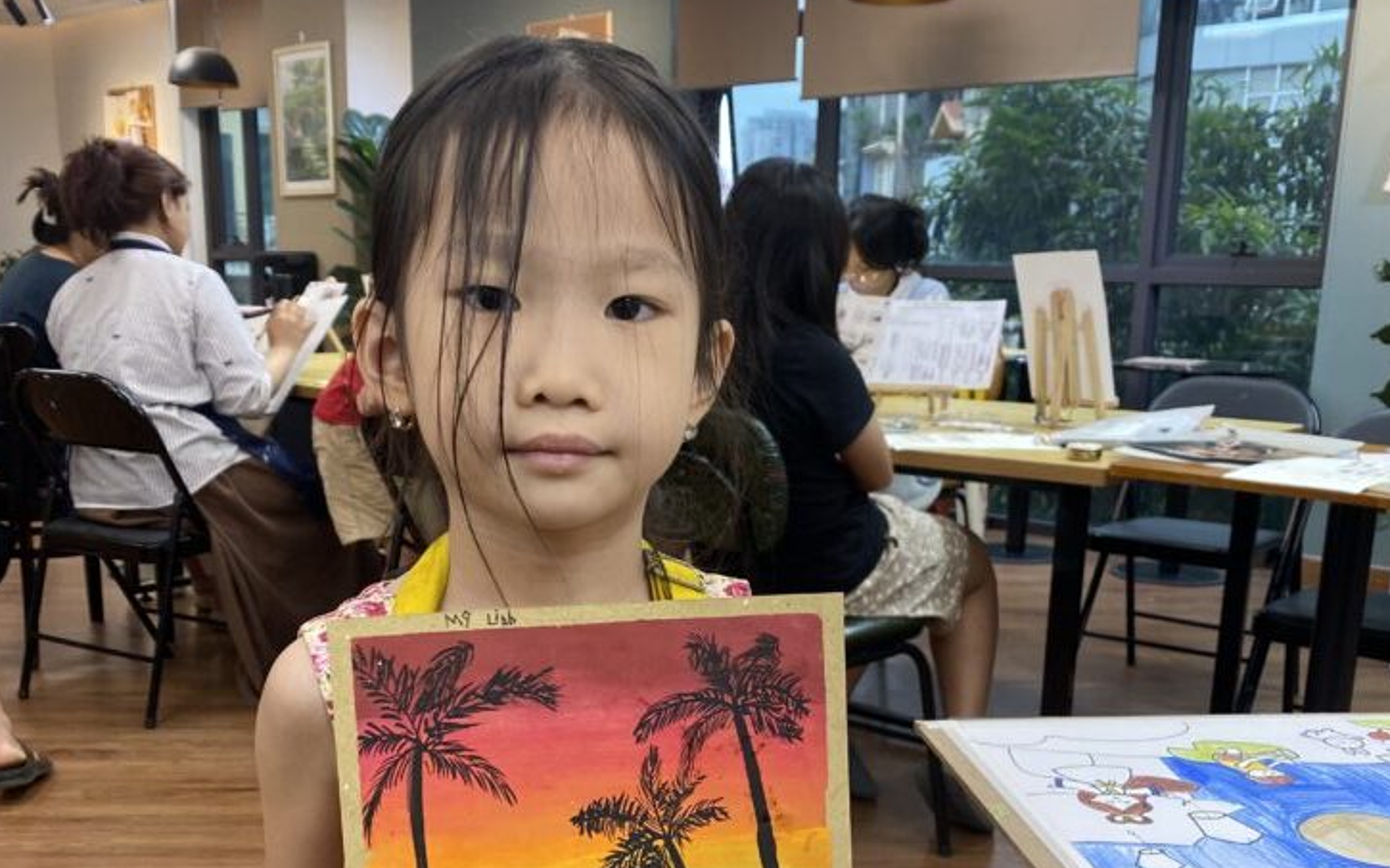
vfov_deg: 32.8
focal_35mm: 38
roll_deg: -2.2
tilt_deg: -13.7
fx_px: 1439
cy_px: 667
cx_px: 707
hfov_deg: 51.5
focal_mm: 4.25
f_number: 1.8
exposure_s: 1/121
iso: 125
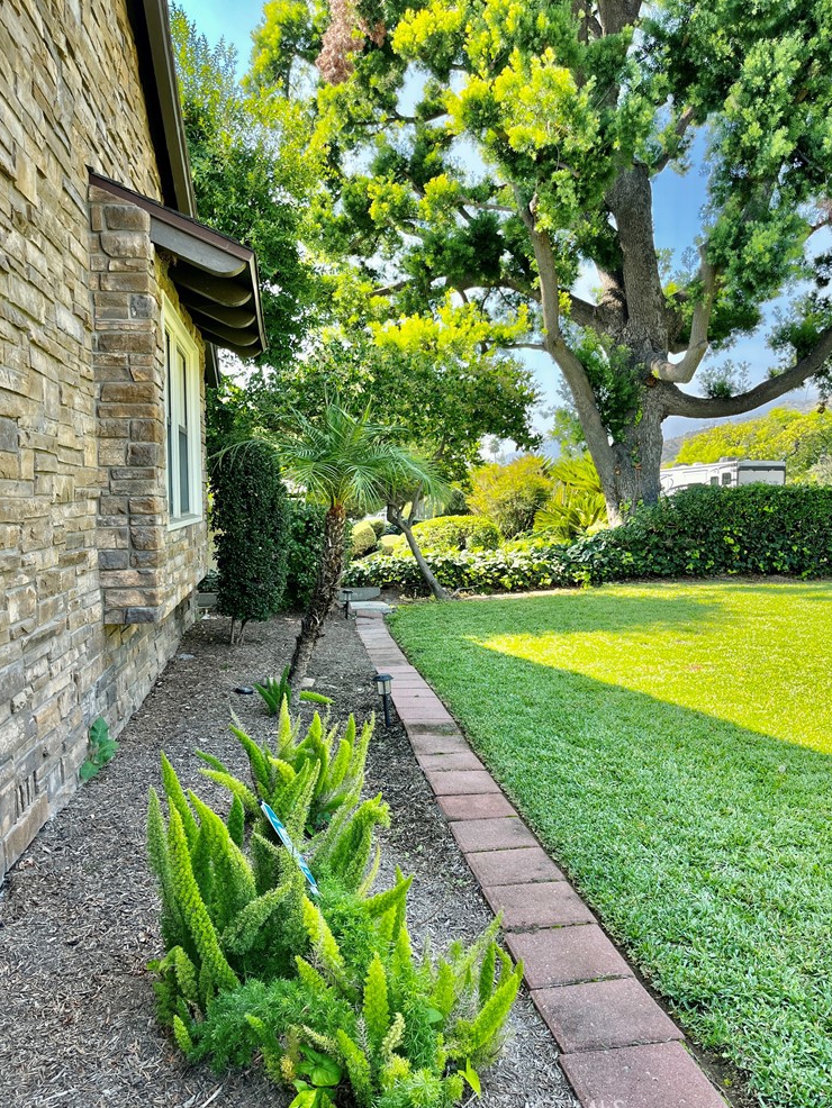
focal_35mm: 27
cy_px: 551
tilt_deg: -3.9
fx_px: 865
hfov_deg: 51.4
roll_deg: +0.9
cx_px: 426
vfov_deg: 65.3
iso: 50
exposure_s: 1/424
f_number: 1.6
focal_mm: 5.1
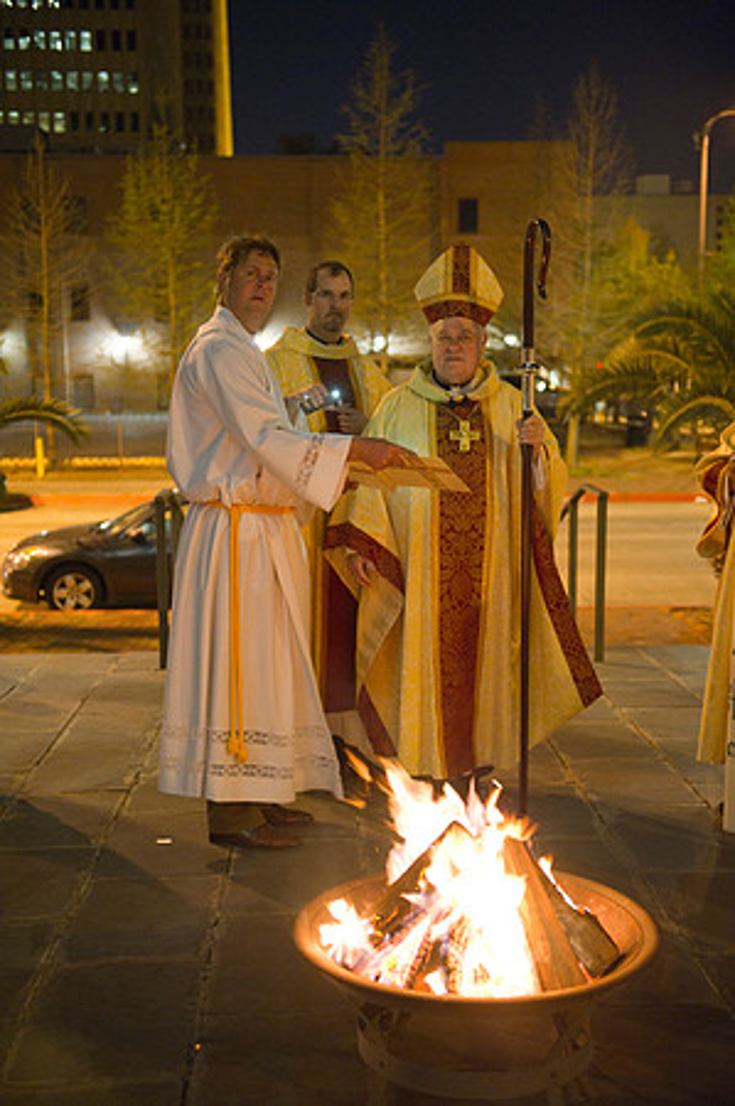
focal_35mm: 45
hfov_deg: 29.8
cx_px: 368
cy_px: 553
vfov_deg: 43.6
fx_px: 1381
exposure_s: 1/50
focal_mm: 45
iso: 2500
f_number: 2.8
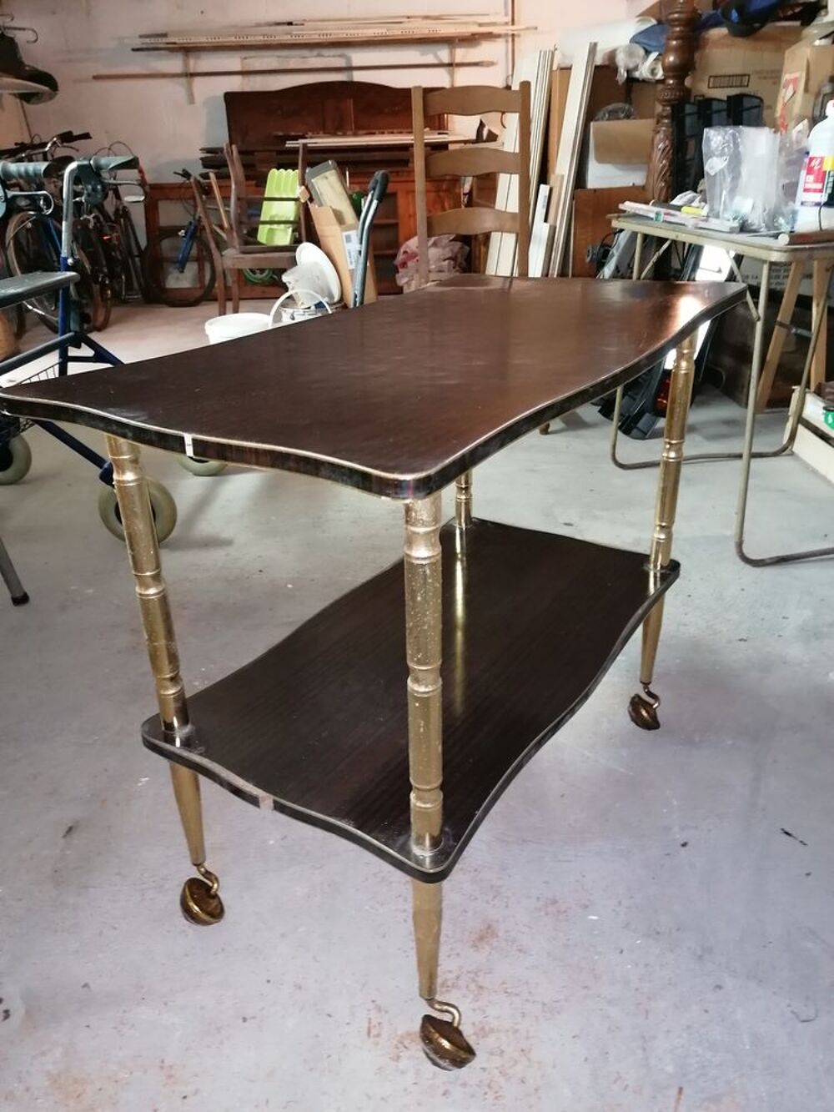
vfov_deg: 65.3
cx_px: 417
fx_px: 867
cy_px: 556
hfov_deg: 51.4
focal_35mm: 27
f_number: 1.8
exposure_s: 1/20
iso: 500
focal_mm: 4.75
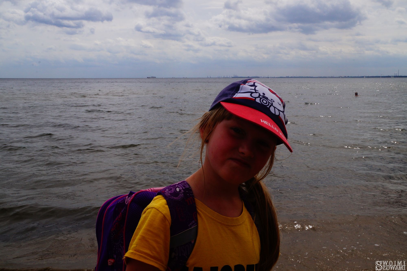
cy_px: 136
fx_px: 407
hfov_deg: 53.2
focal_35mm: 36
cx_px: 204
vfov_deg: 36.8
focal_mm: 24
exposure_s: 1/125
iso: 200
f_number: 22
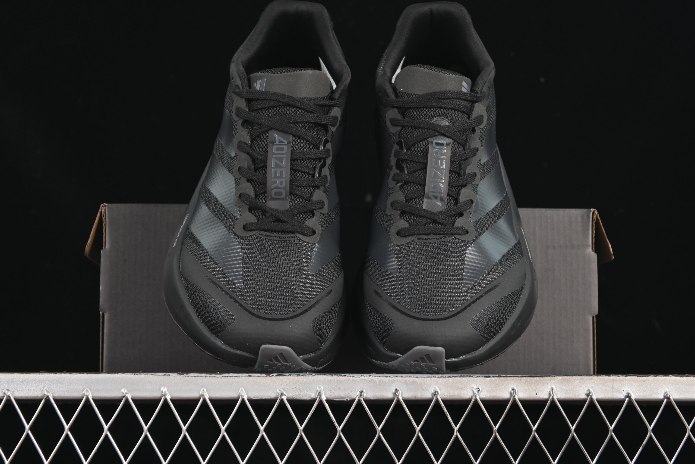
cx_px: 348
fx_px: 1448
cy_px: 232
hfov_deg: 27.0
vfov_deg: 18.2
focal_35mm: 75
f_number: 6.3
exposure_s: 1/60
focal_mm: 50
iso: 160
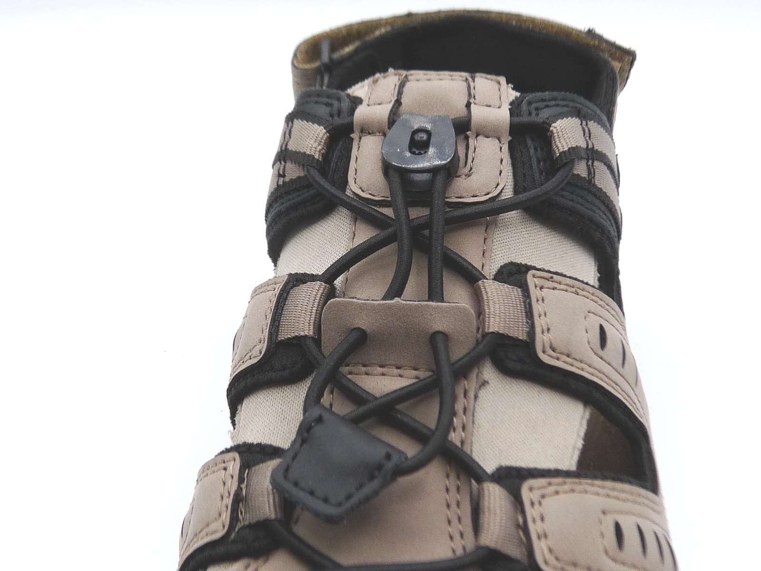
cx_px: 380
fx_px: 1077
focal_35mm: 49
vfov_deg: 29.7
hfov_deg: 38.9
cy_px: 286
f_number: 4
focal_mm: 4.8
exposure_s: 1/200
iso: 100
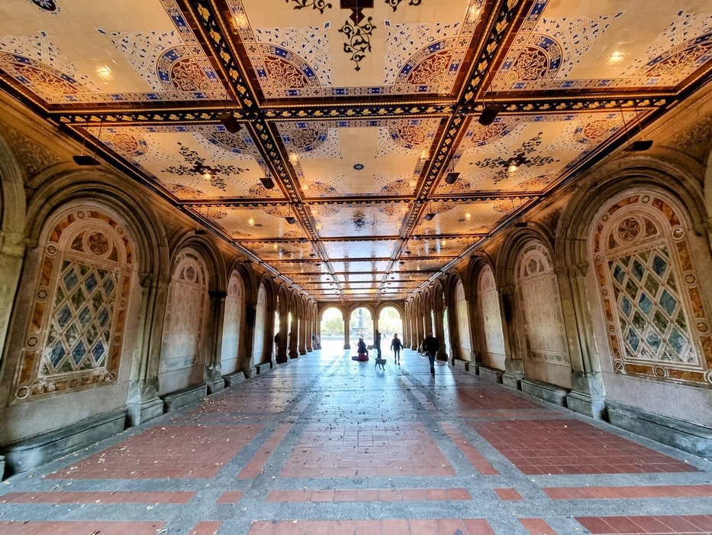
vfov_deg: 89.9
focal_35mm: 13
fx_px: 267
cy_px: 268
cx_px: 356
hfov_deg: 106.2
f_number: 2.2
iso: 400
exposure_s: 1/33
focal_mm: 2.2
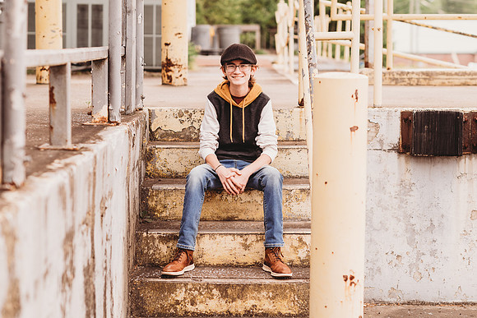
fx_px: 1186
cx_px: 228
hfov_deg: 22.7
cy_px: 164
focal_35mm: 90
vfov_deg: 15.3
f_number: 2.8
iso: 100
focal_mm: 85
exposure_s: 1/250
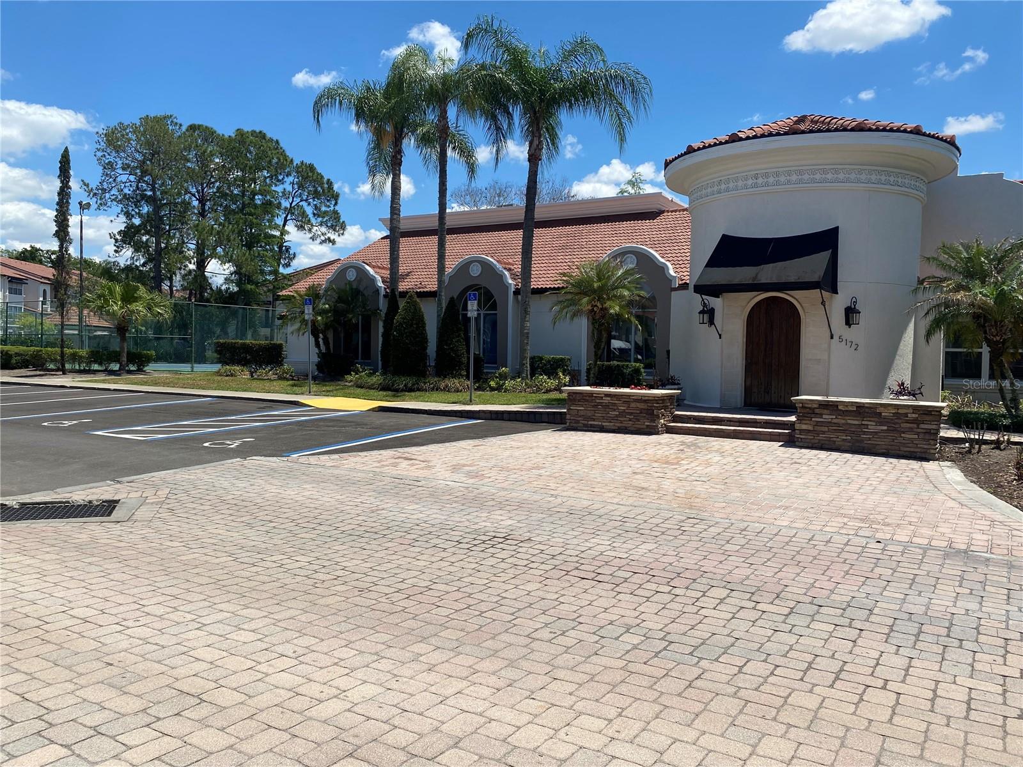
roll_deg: -0.9
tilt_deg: -3.6
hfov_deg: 67.3
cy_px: 384
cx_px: 512
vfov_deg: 53.1
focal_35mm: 26
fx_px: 768
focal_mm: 4.25
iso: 32
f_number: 1.8
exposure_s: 1/3846
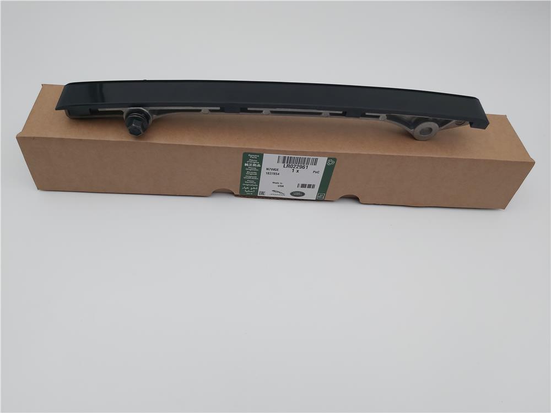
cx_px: 276
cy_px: 206
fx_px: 414
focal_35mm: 26
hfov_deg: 67.3
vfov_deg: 53.1
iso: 125
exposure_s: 1/317
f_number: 1.7
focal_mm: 3.92
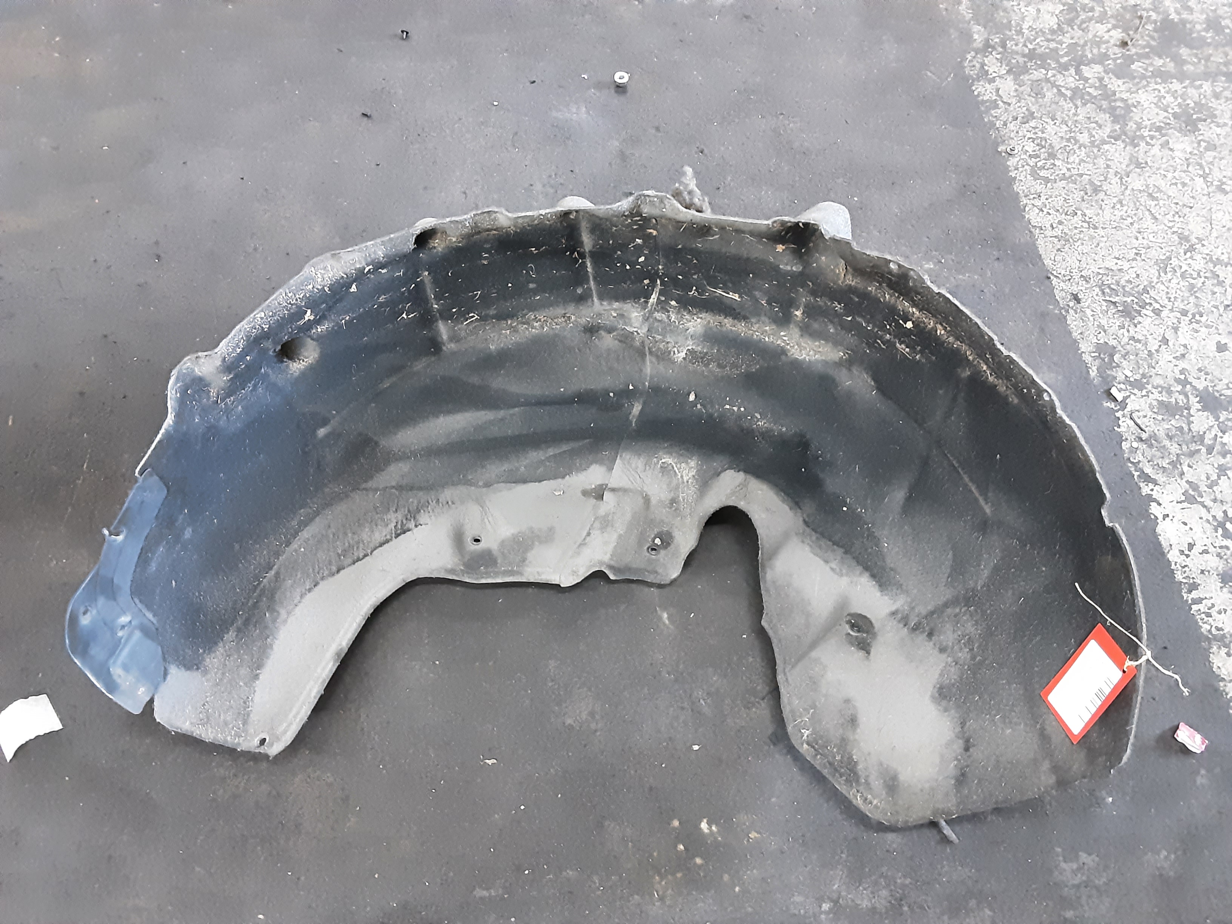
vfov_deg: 51.4
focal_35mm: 27
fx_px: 961
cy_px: 462
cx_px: 616
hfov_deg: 65.3
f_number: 1.9
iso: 400
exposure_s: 1/20
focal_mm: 2.91
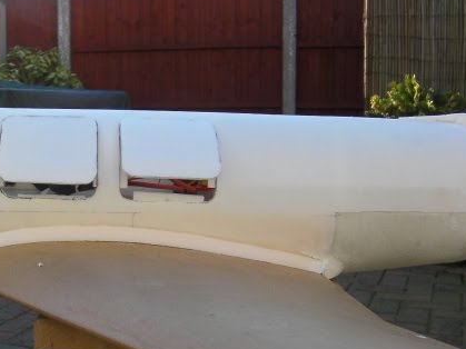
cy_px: 231
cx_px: 142
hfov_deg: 32.9
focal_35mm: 58
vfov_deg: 25.1
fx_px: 781
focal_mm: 6.8
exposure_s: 1/146
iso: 50
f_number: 3.5
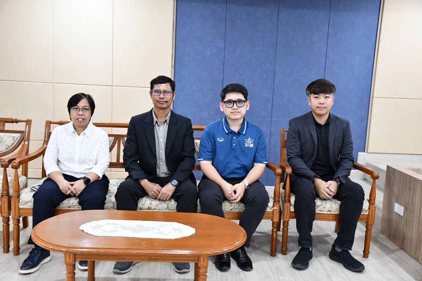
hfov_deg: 53.1
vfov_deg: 36.9
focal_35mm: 36
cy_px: 140
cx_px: 211
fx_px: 422
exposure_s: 1/100
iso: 3200
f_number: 3.8
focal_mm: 24
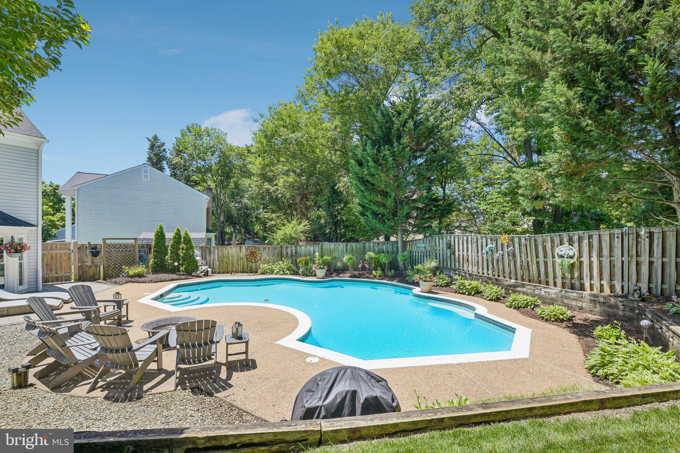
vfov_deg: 73.7
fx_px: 302
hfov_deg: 96.7
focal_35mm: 16
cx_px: 340
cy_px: 226
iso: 100
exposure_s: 1/200
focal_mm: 16
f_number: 8
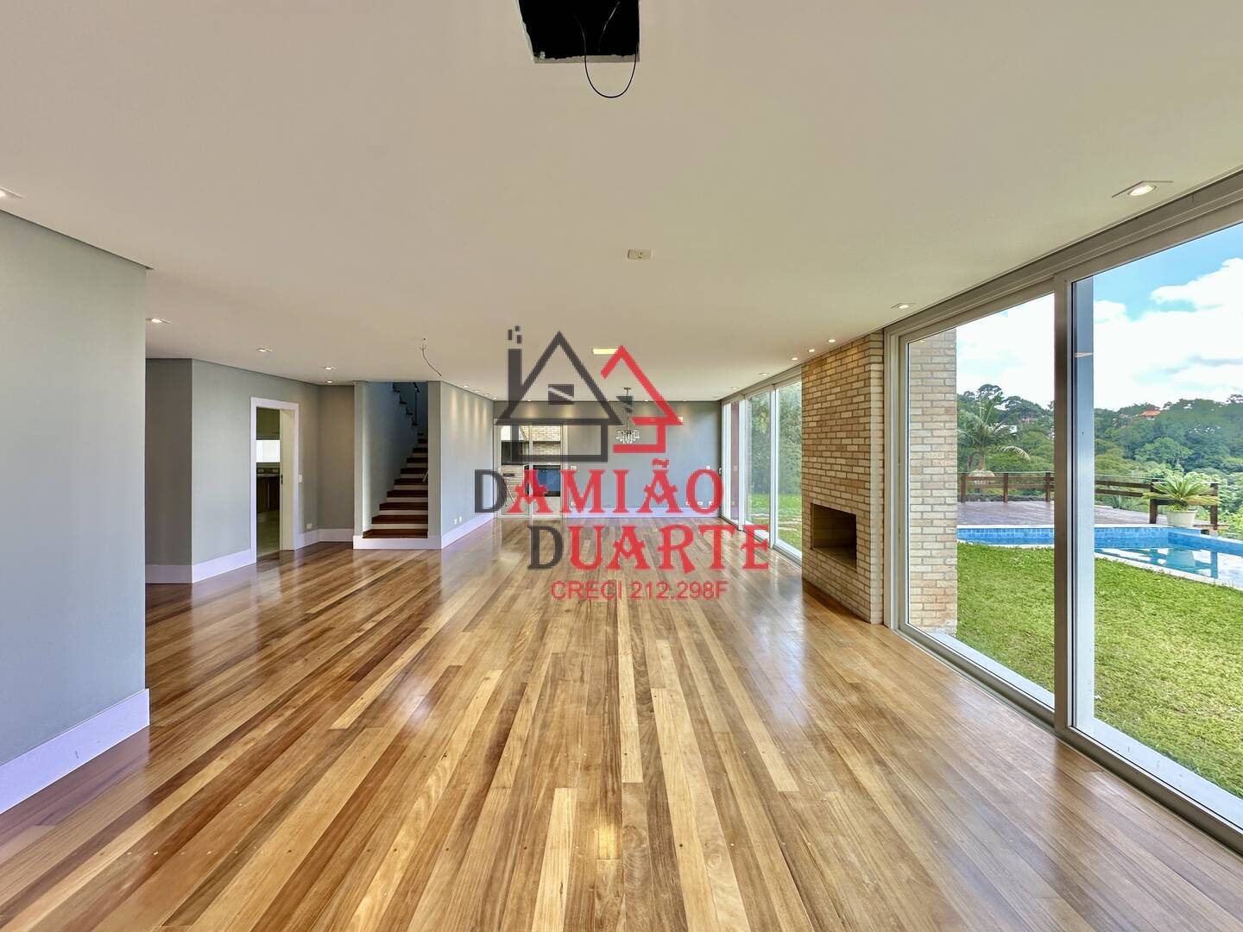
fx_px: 503
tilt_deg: -1.9
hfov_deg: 102.1
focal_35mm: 14
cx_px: 622
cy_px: 466
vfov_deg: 85.7
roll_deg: -0.3
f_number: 2.2
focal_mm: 2.22
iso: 40
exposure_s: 1/136
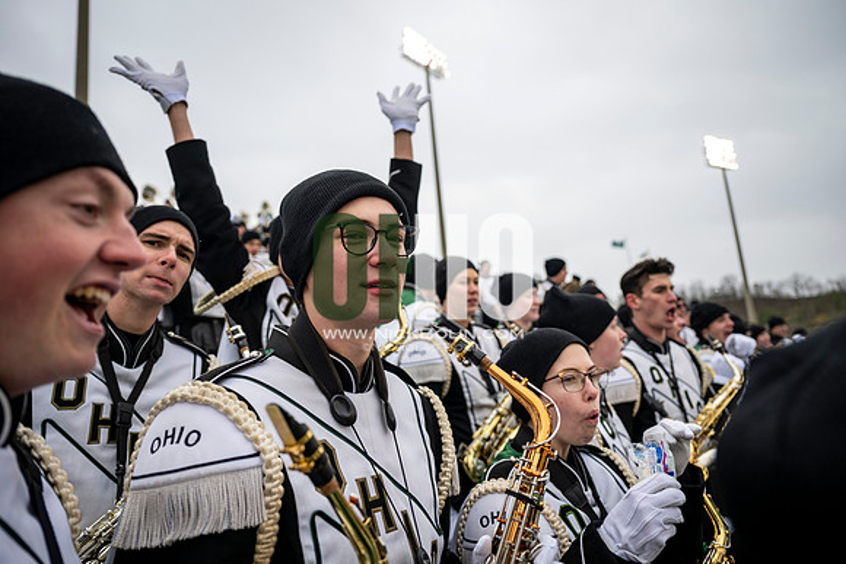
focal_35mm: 24
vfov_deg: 53.2
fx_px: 564
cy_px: 282
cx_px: 423
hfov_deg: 73.7
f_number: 2.8
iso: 160
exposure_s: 1/500
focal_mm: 24
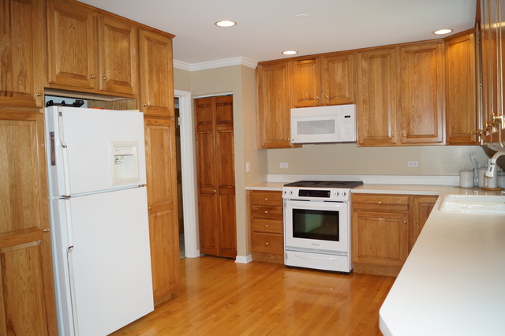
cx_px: 252
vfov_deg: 47.9
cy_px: 168
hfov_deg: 67.4
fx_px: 379
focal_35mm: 27
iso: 640
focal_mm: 18
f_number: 4
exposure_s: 1/160
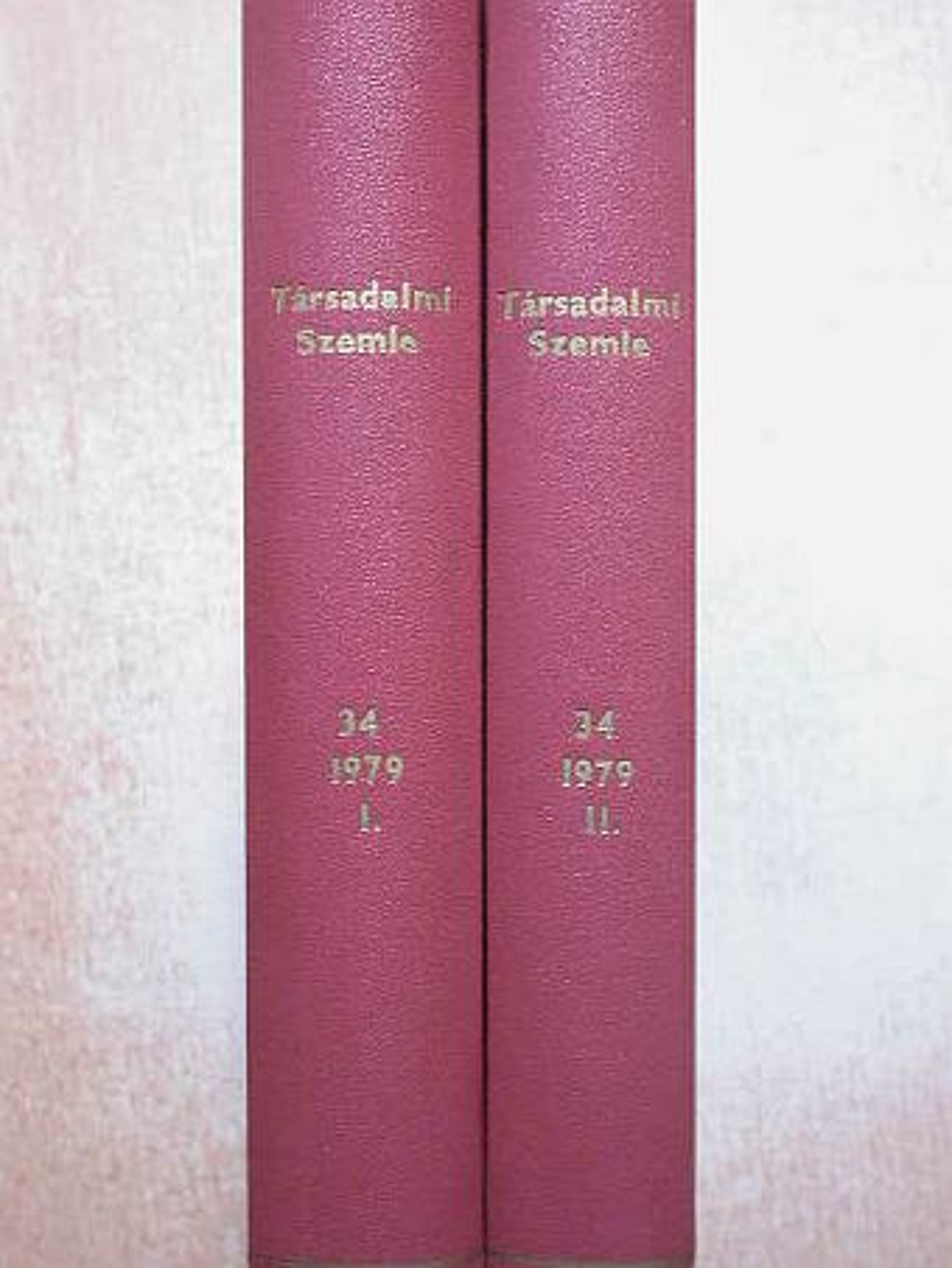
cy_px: 634
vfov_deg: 32.2
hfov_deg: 24.4
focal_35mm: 60
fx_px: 2199
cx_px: 476
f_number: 3.1
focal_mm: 12.4
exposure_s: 1/42.1
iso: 100
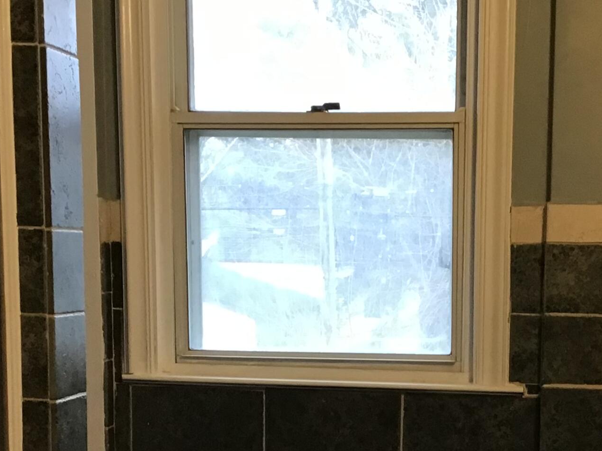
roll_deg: +0.2
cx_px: 415
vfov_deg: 19.8
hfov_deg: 26.5
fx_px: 1269
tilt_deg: -4.5
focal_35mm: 73
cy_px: 403
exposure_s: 1/30
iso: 100
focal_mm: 3.3
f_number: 2.4
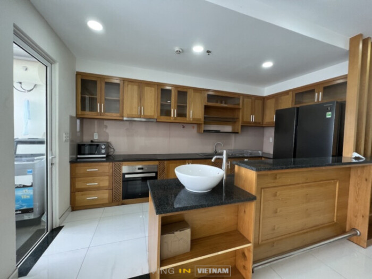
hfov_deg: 106.2
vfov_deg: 89.9
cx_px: 186
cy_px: 140
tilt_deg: -2.5
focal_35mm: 13
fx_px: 140
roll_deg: -2.4
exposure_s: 1/99
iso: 200
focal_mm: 1.57
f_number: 1.8
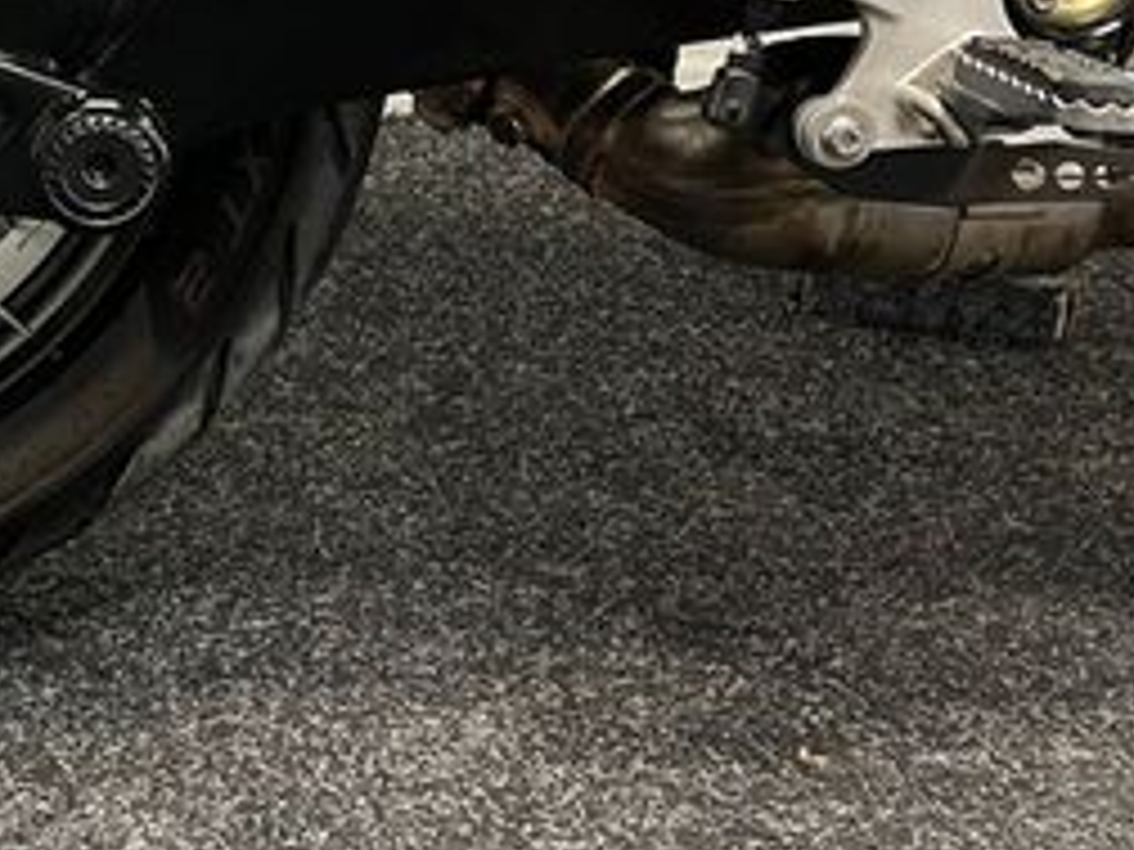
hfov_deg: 26.5
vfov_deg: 21.1
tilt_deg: -16.0
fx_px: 2162
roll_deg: -0.6
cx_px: -184
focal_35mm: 66
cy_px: -94
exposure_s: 1/50
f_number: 1.6
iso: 250
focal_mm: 5.1
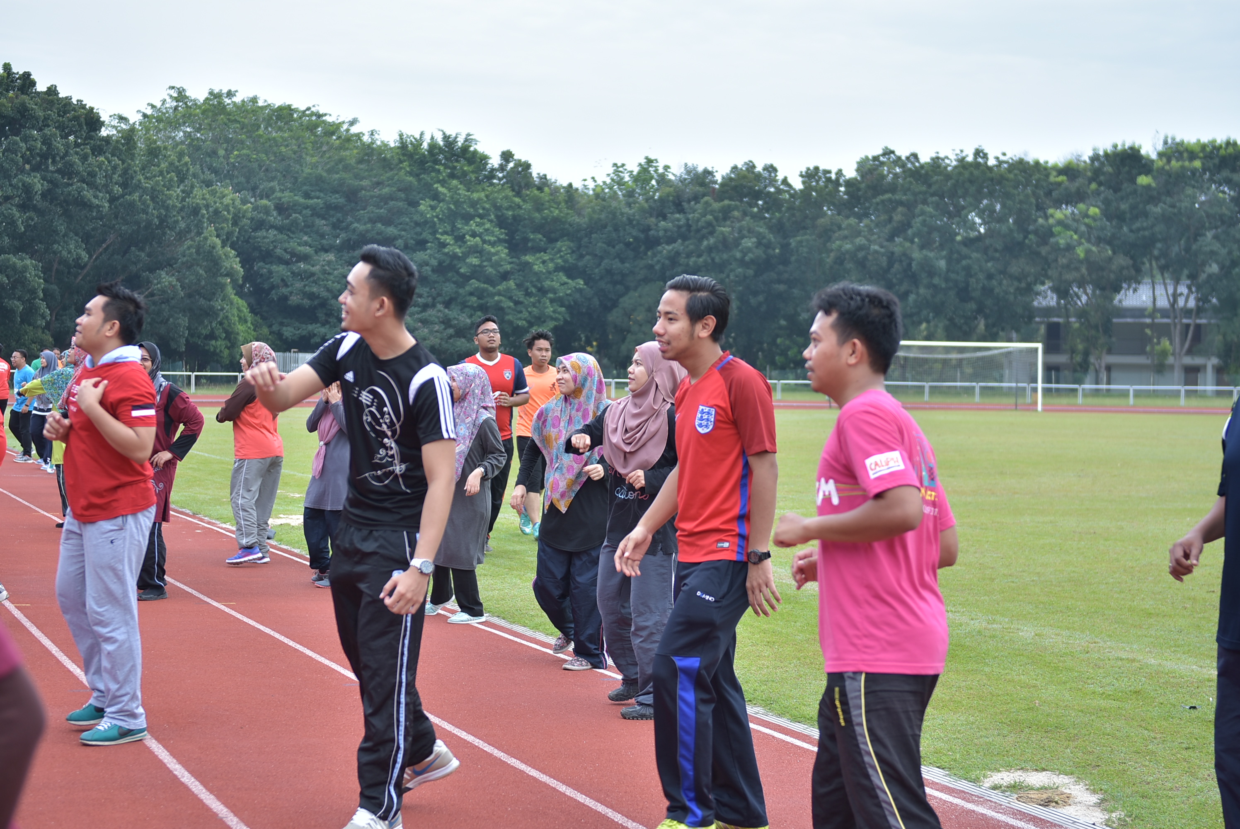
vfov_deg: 20.6
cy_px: 414
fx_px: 2275
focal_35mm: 66
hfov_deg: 30.5
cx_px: 620
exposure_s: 1/200
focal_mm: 44
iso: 100
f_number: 2.8
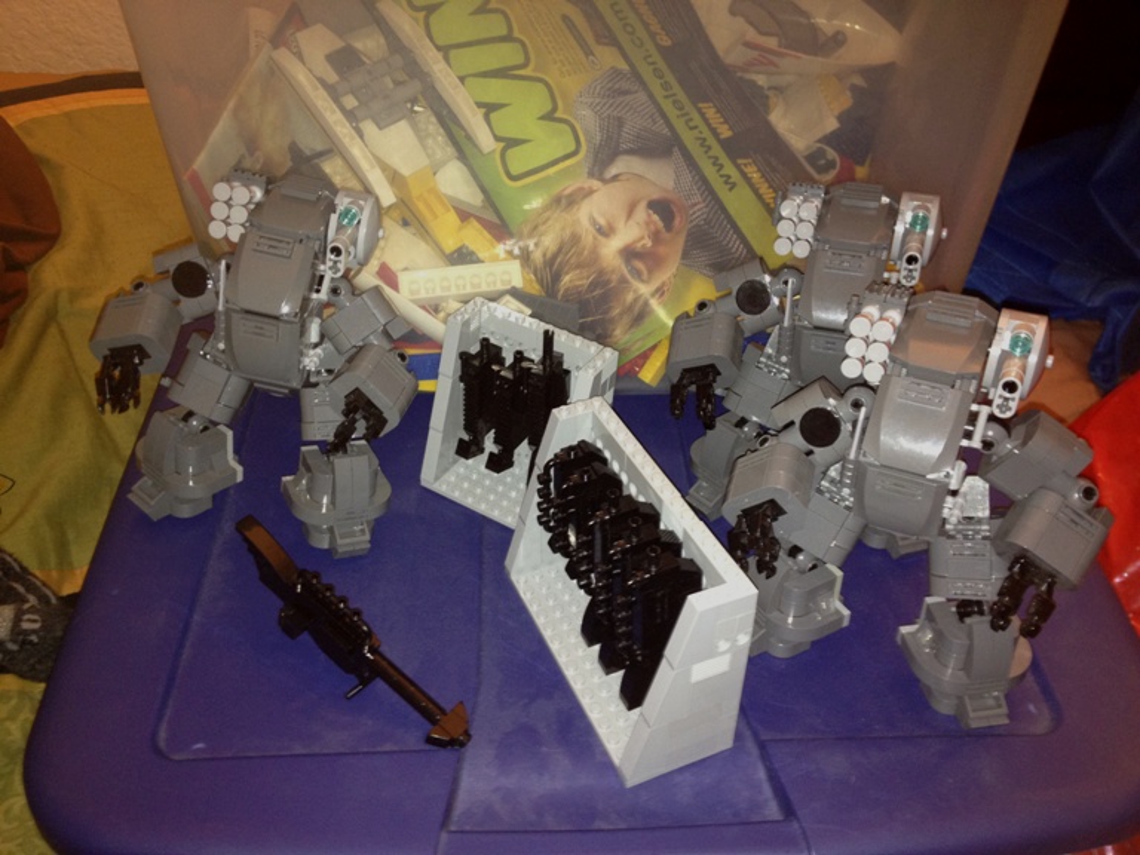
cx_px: 570
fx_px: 1153
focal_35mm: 35
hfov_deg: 52.6
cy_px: 428
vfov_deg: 40.7
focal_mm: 4.28
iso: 125
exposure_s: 1/16
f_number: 2.4
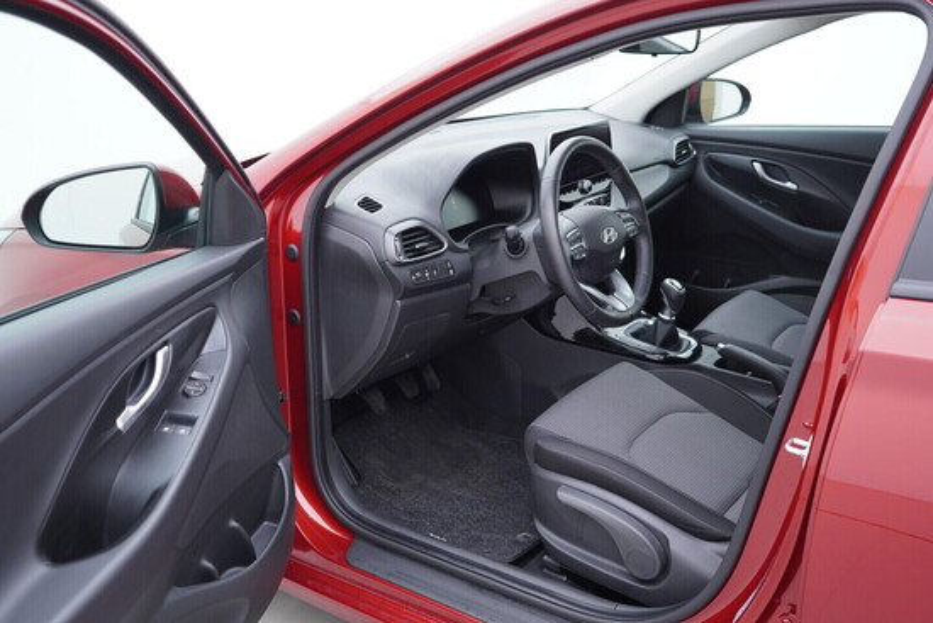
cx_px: 466
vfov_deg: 36.9
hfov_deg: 53.1
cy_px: 312
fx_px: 933
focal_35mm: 36
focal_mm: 24
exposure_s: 1/40
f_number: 2.8
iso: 160
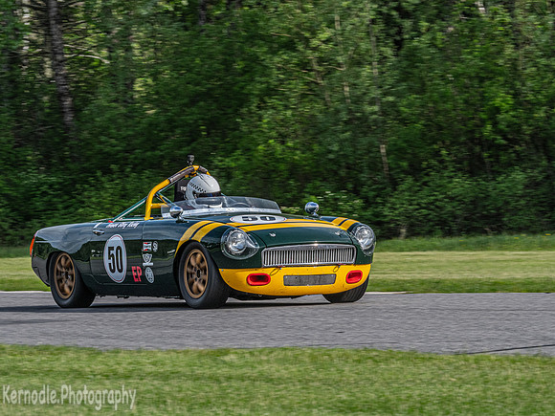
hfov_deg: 6.6
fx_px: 4810
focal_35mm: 300
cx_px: 278
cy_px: 208
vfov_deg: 5.0
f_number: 11
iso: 400
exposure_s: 1/400
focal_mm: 150
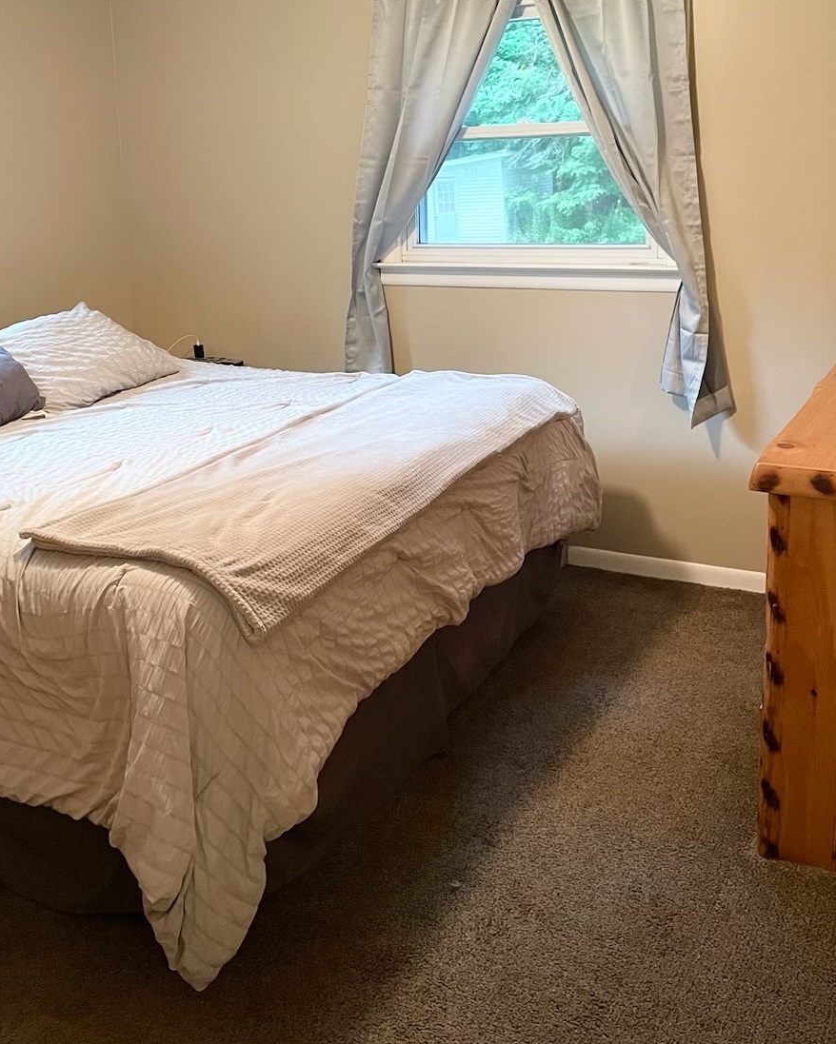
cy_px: 366
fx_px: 1144
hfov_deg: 40.1
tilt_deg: -8.2
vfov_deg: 48.4
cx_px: 371
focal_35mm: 37
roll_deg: +1.6
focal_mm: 4.2
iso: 320
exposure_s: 1/40
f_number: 1.6
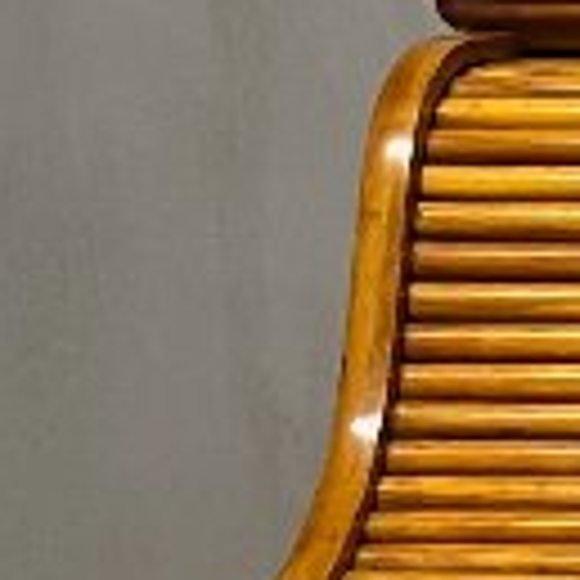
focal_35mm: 214
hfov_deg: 7.4
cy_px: 742
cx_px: 1619
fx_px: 4057
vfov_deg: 8.1
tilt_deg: -12.6
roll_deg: +0.8
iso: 160
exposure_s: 1/50
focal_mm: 5.1
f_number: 1.6
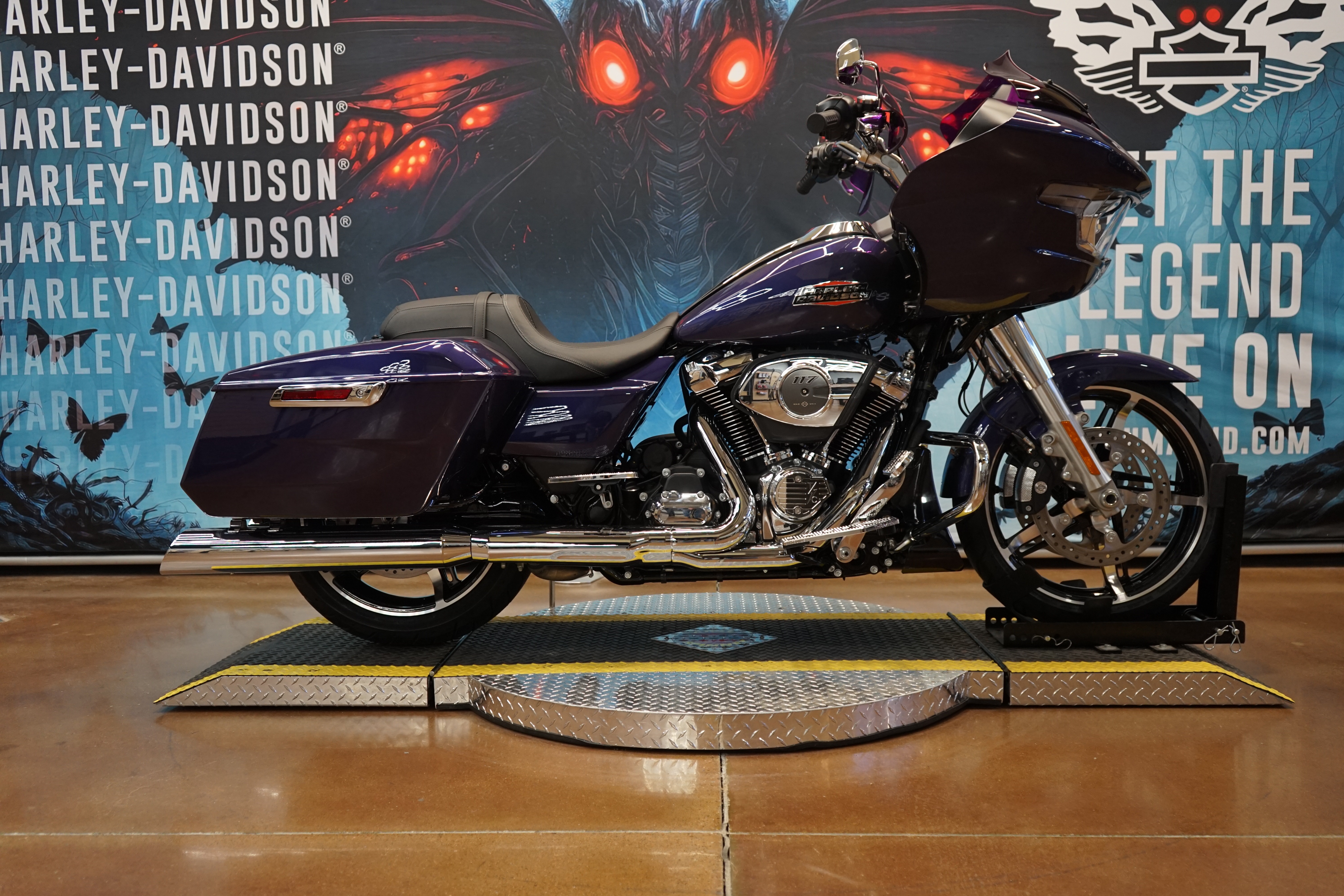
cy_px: 448
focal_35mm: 31
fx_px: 1157
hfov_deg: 60.3
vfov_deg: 42.3
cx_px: 672
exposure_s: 1/160
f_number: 4
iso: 1000
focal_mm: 31
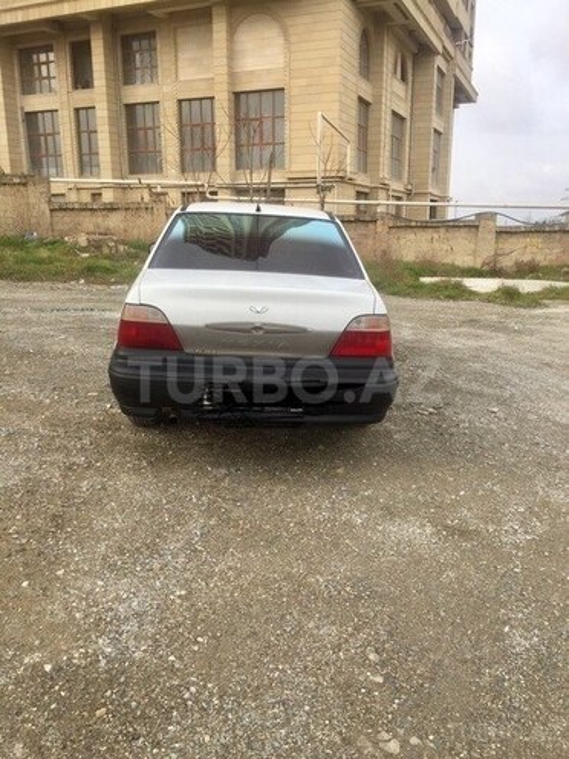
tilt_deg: -13.4
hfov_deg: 48.2
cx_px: 284
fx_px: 636
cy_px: 380
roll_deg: +0.9
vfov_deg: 61.7
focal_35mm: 29
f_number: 2.2
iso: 32
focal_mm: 4.15
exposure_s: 1/488
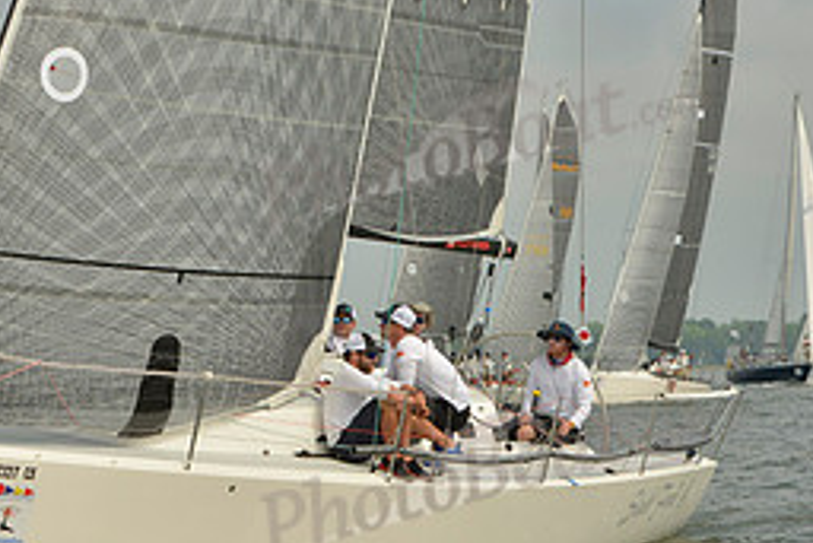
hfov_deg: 10.5
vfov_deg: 7.1
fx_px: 4406
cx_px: 98
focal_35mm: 195
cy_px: 354
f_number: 9
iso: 280
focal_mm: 86
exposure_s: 1/1250
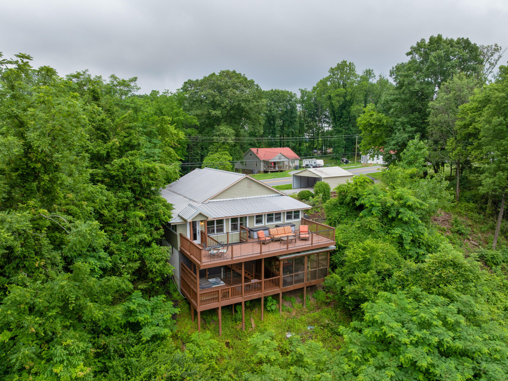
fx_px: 352
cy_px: 190
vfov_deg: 56.8
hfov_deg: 71.6
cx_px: 254
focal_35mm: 24
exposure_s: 1/120
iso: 100
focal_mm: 12.29
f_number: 7.1
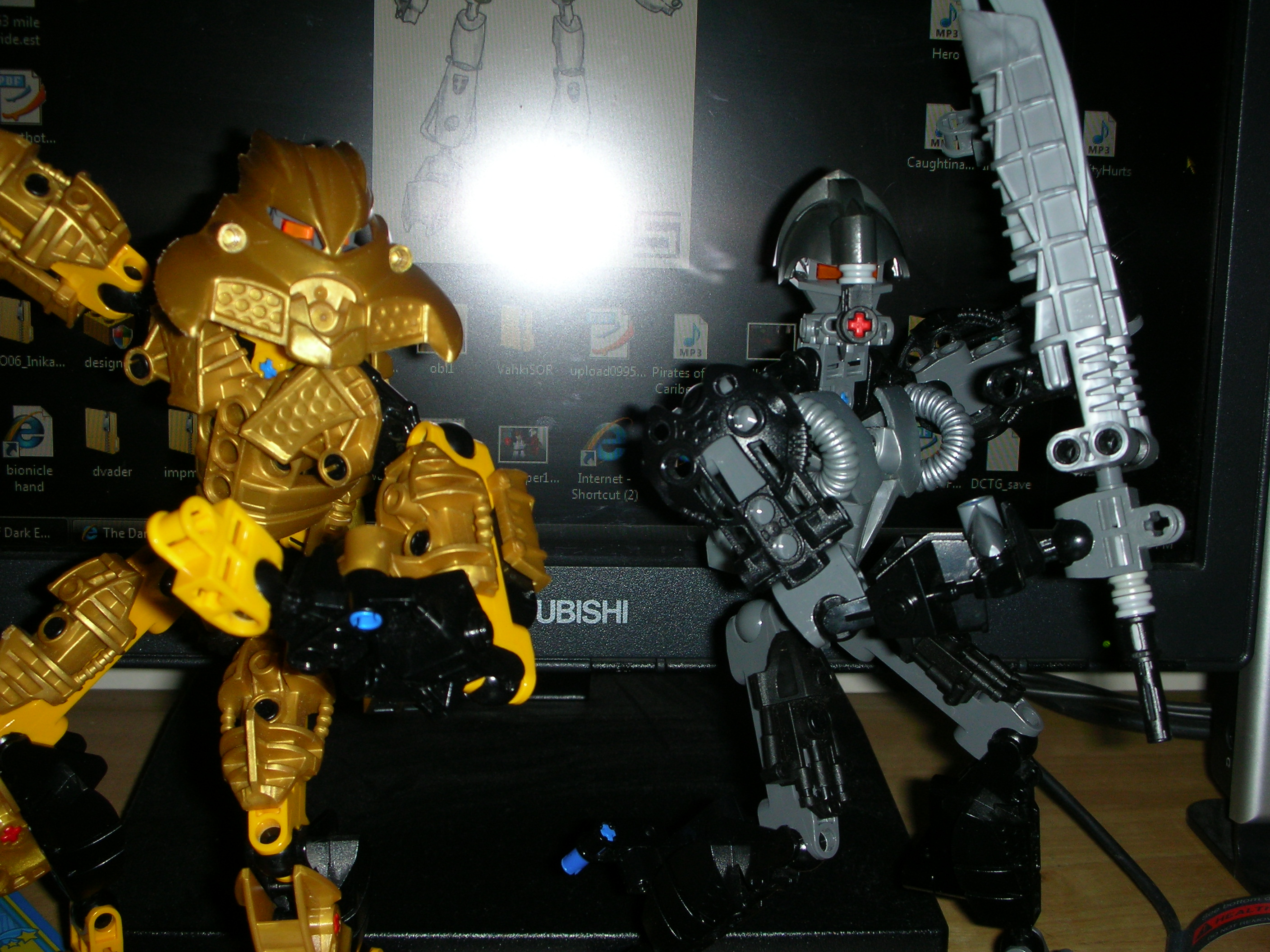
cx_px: 635
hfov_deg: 41.2
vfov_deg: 31.5
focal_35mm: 46
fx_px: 1688
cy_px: 476
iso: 50
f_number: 3.5
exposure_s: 1/60.1
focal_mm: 7.7
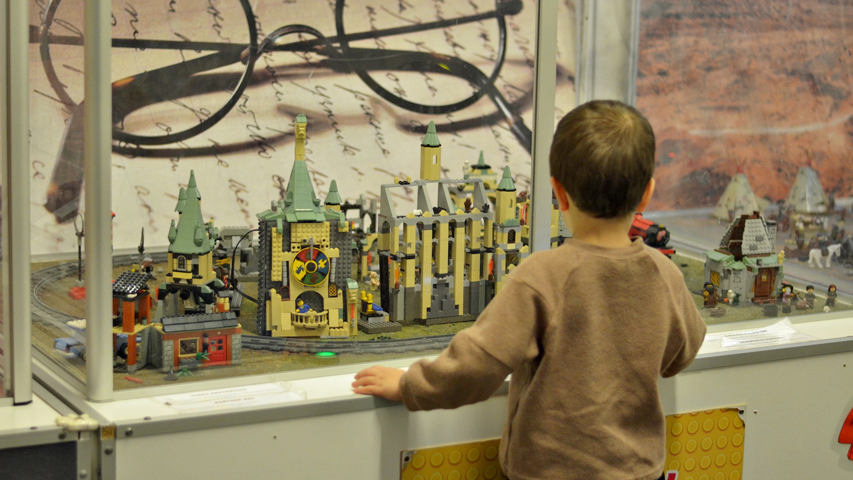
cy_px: 240
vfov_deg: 15.3
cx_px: 427
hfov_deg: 26.8
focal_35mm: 79
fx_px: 1787
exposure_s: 1/320
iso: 1250
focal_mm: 50
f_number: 1.8
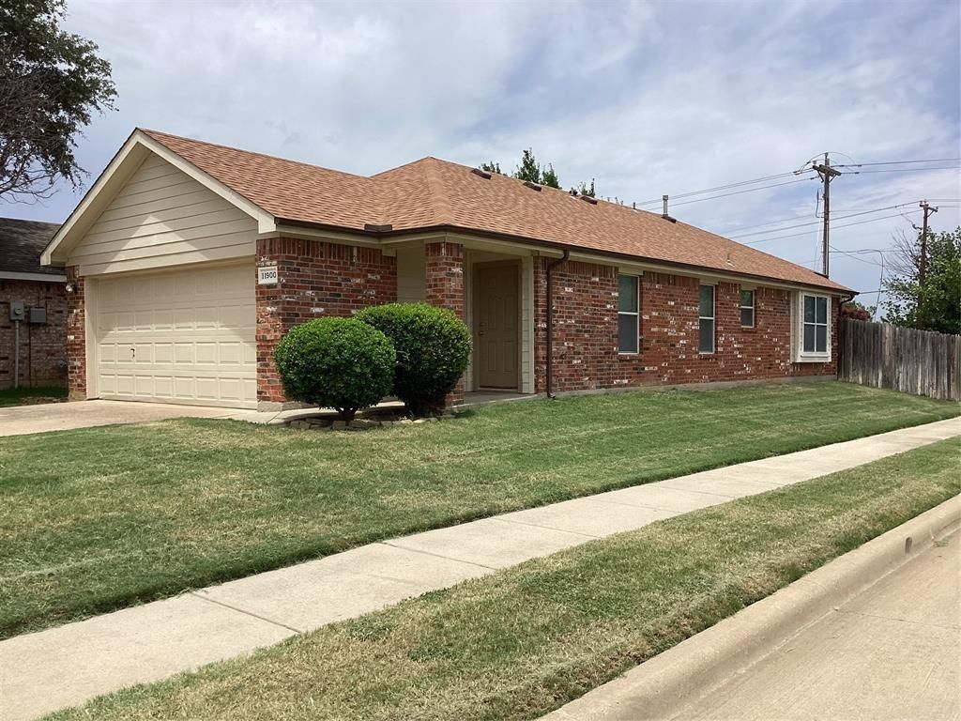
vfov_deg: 45.4
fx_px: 861
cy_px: 360
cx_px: 480
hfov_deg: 58.4
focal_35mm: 31
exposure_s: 1/2146
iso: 25
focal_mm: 3.3
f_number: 2.4
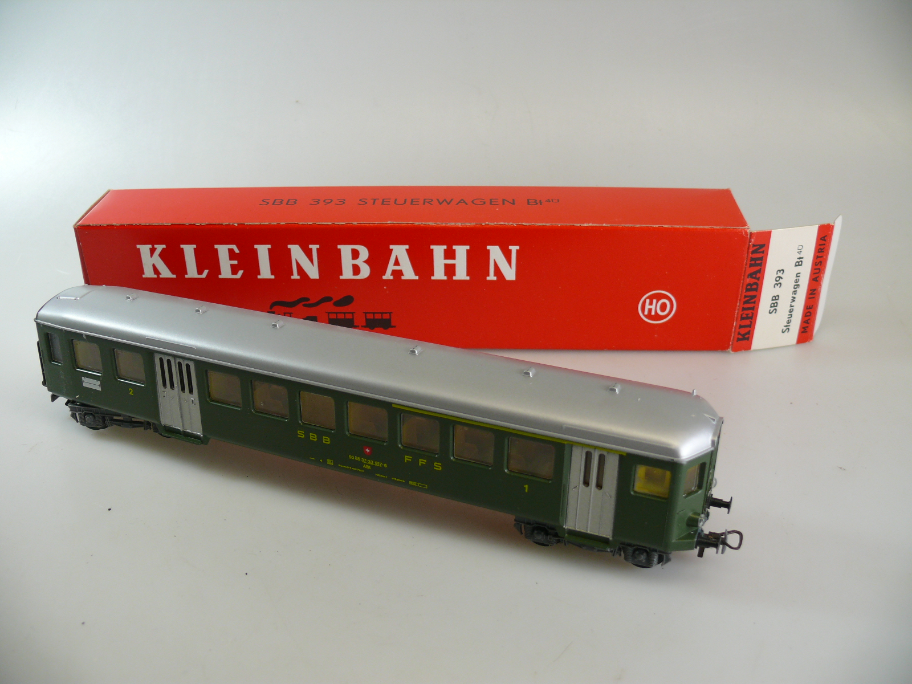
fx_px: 922
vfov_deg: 40.7
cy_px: 342
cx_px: 456
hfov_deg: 52.6
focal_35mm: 35
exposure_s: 1/100
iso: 100
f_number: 2.8
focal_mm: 7.4
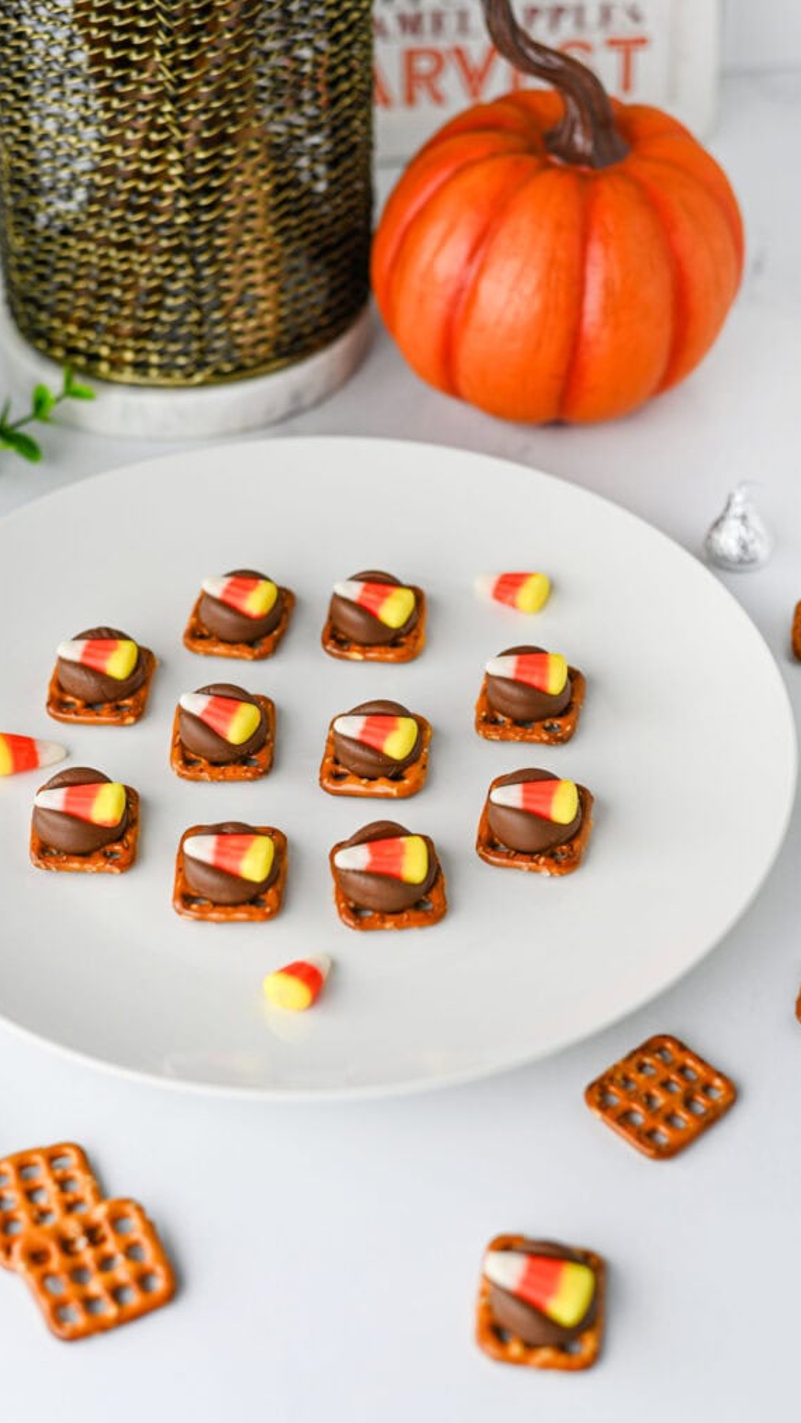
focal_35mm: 53
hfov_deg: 22.6
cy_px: 708
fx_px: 2000
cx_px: 327
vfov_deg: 39.2
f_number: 4
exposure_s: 1/125
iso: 200
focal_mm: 50
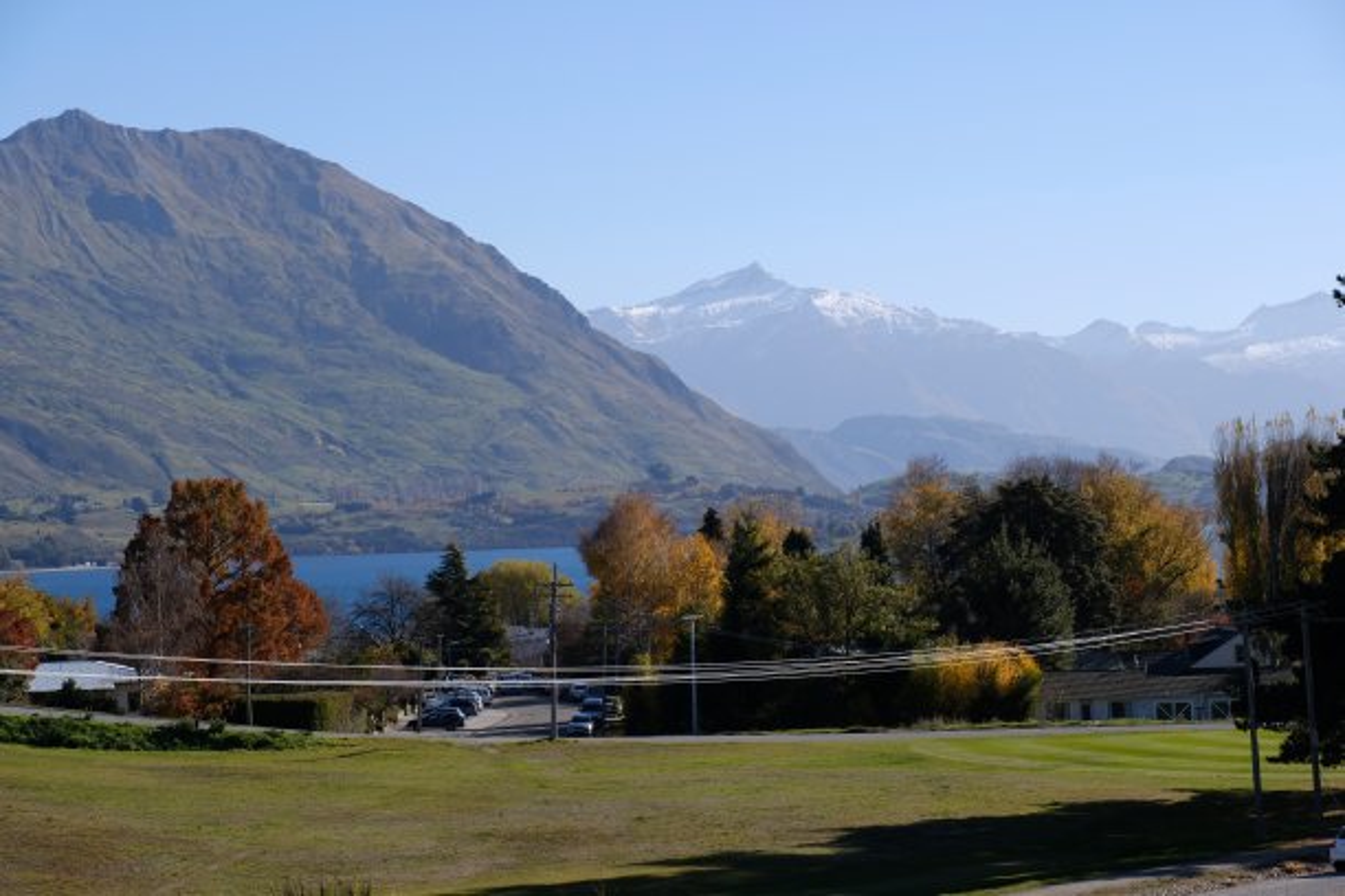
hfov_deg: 21.7
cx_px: 672
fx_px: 3512
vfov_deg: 14.6
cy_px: 448
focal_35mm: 94
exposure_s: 1/340
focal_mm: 62.4
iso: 200
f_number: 9
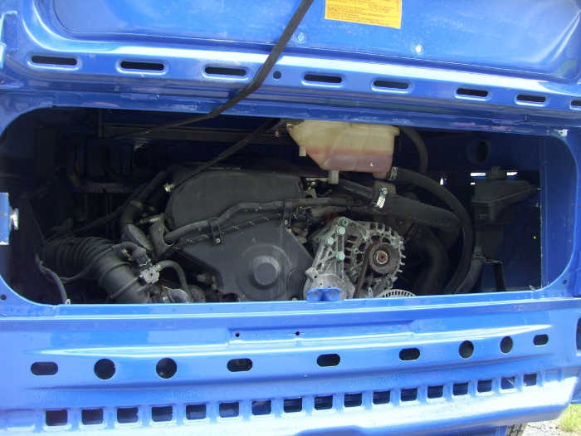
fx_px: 604
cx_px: 290
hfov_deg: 51.4
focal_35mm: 36
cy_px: 218
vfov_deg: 39.7
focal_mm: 6
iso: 160
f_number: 2.7
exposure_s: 1/200
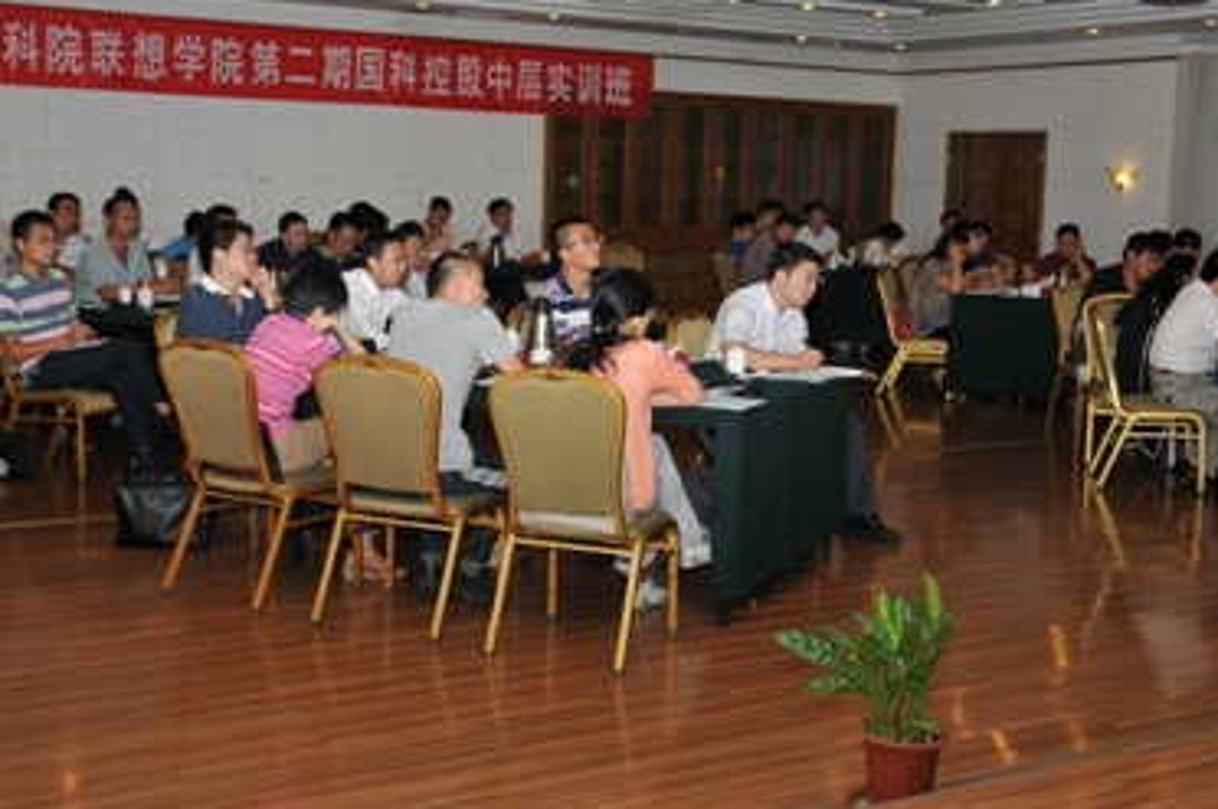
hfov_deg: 42.0
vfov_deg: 28.5
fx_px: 1588
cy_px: 341
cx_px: 625
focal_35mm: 47
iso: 250
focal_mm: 26
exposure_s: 1/160
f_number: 4
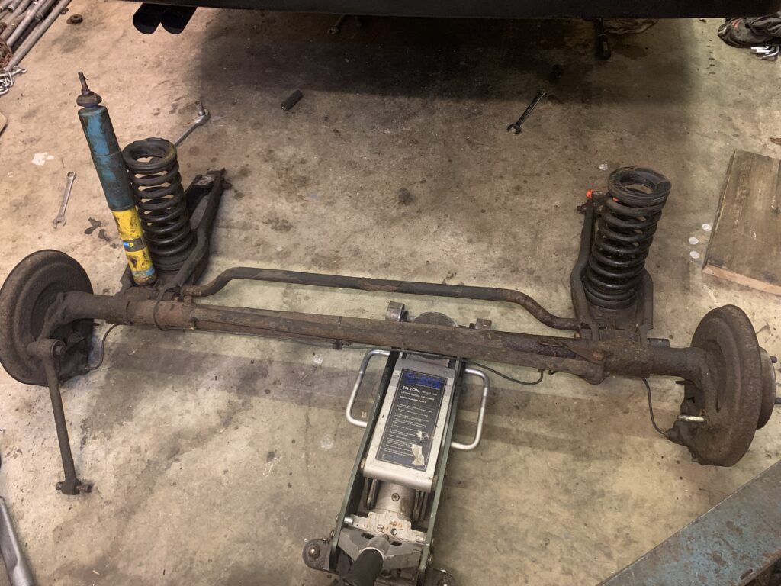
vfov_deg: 53.1
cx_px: 390
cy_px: 293
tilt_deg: -56.7
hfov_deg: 67.3
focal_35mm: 26
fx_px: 587
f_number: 1.8
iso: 400
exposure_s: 1/25
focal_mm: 4.25
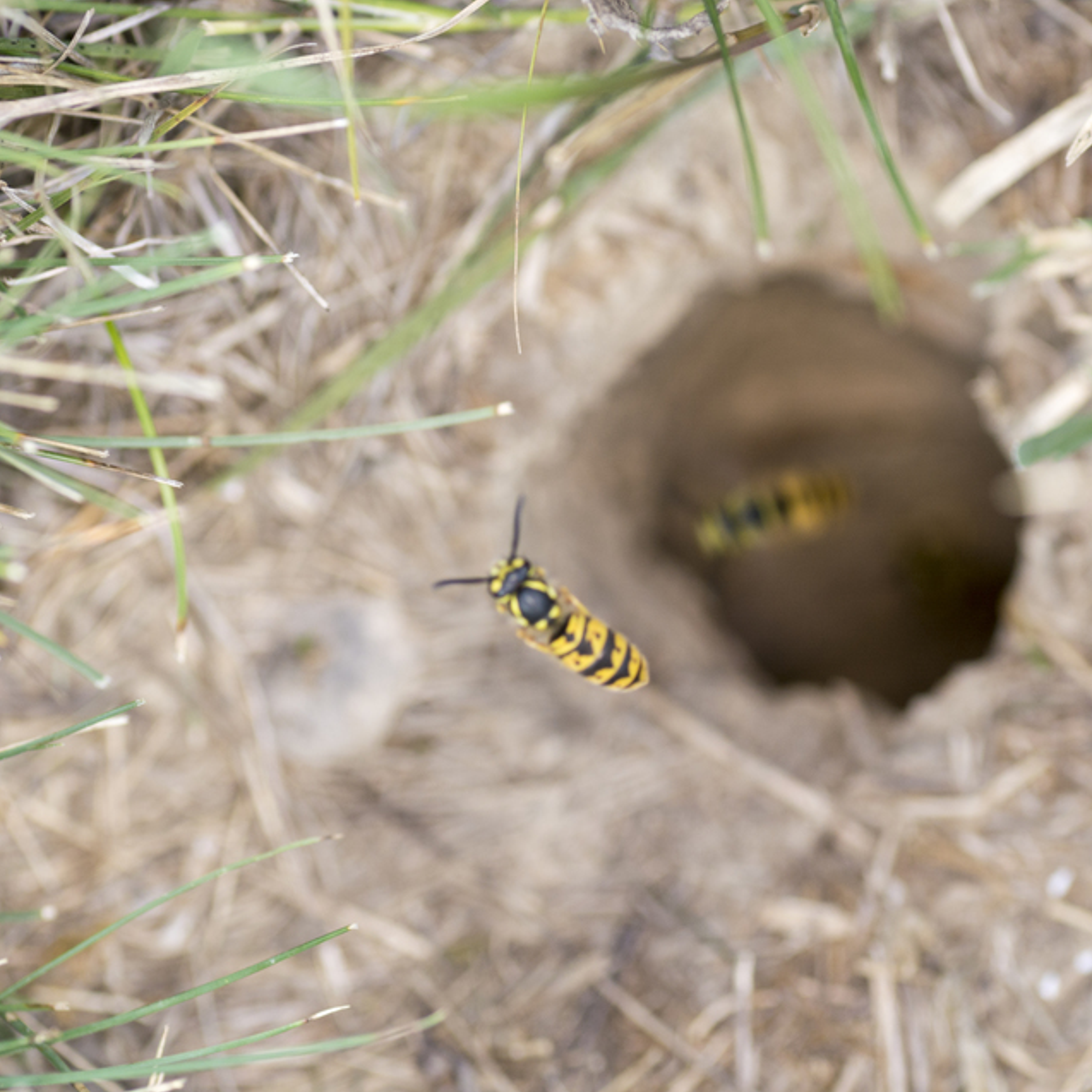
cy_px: 547
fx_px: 6174
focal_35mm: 173
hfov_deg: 10.1
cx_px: 773
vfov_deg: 10.1
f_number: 6.3
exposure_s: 1/80
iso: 200
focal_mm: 90
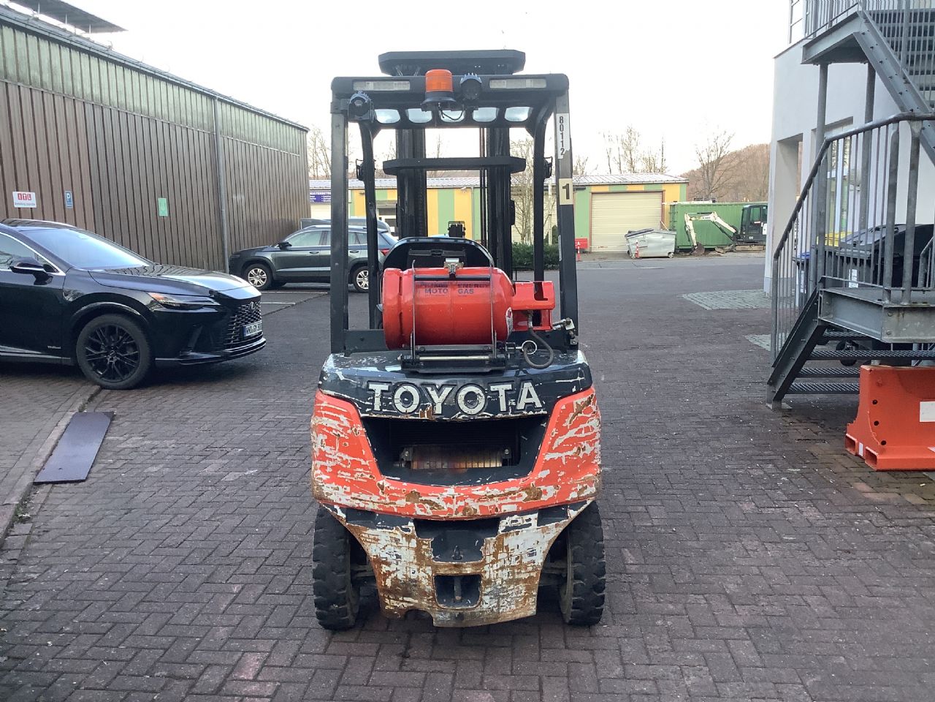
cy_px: 351
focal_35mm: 31
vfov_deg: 45.4
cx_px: 468
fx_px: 837
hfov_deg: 58.4
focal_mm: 3.3
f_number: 2.4
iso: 80
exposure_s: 1/100
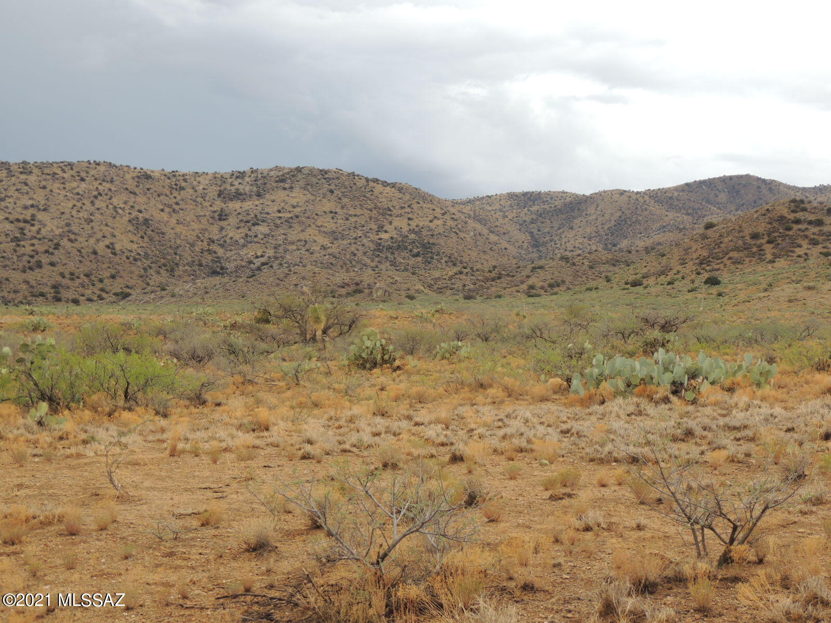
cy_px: 312
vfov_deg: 26.6
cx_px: 416
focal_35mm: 55
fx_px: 1320
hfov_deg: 34.9
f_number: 3.7
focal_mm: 9.8
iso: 100
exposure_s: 1/320
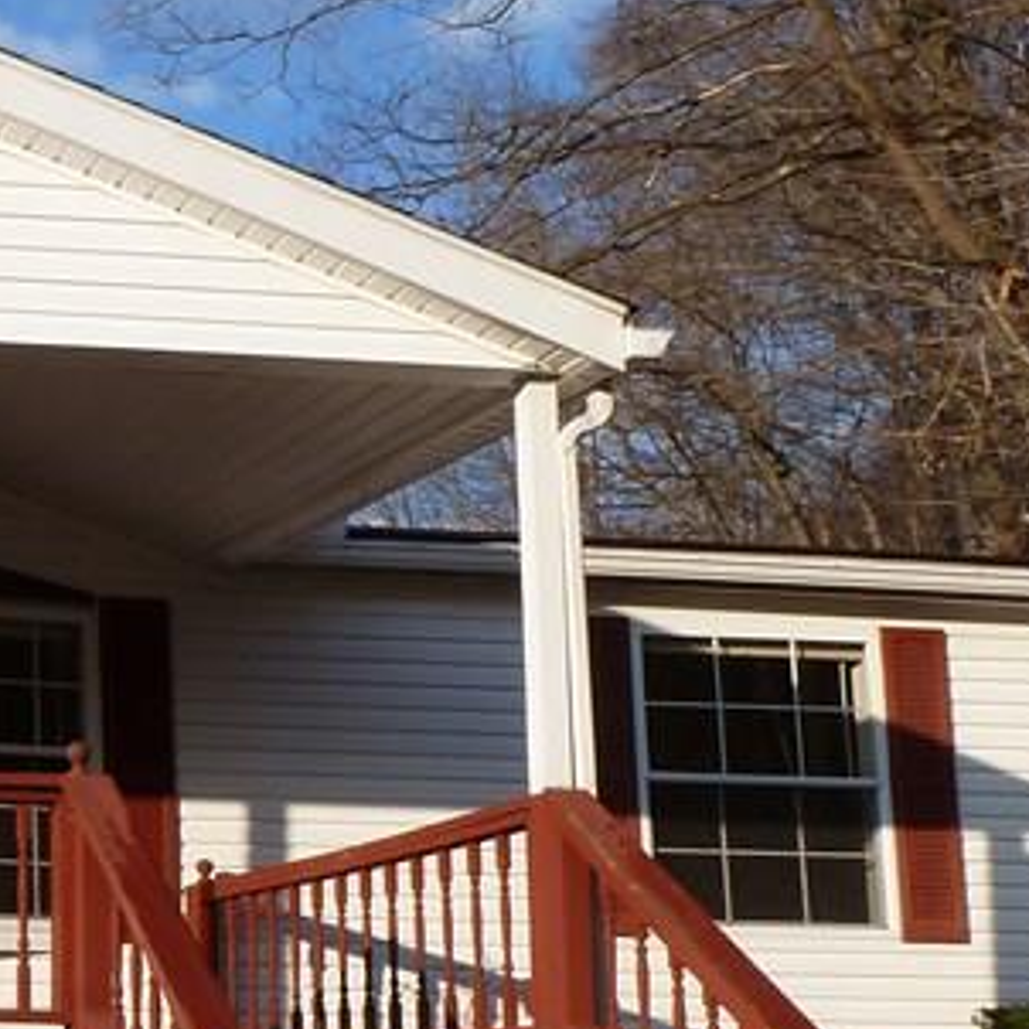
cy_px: 698
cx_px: -637
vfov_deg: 23.9
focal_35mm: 72
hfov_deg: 19.8
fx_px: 2421
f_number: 4
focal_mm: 4.3
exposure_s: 1/400
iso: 100
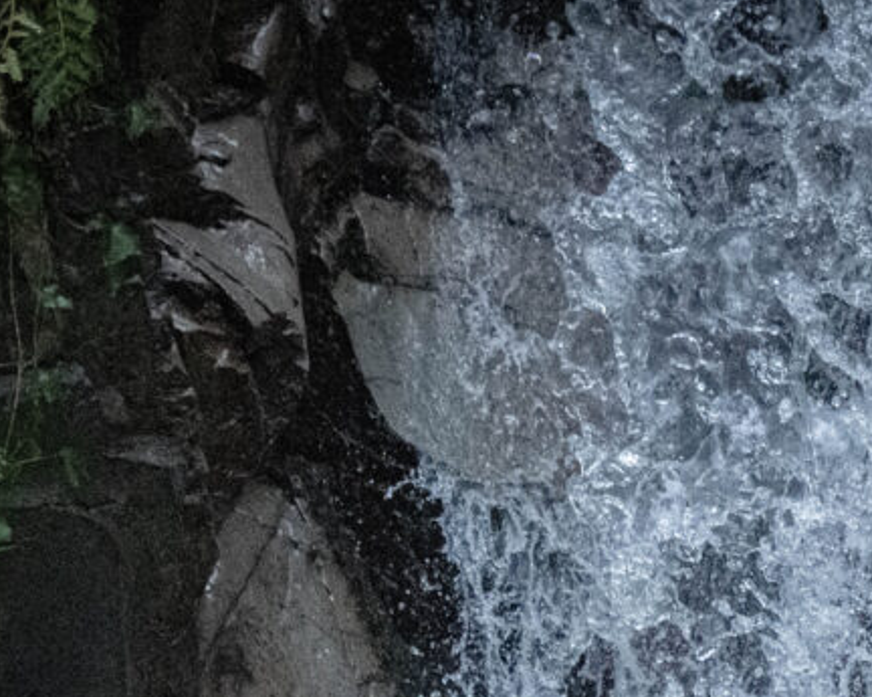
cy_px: 954
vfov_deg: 4.1
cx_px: 1268
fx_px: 9646
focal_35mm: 374
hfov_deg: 5.1
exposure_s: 1/4000
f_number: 5.3
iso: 25600
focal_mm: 112
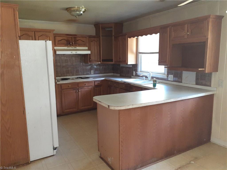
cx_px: 114
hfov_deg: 65.3
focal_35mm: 27
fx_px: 177
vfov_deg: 51.4
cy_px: 85
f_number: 1.9
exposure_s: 1/24
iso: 400
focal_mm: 3.6
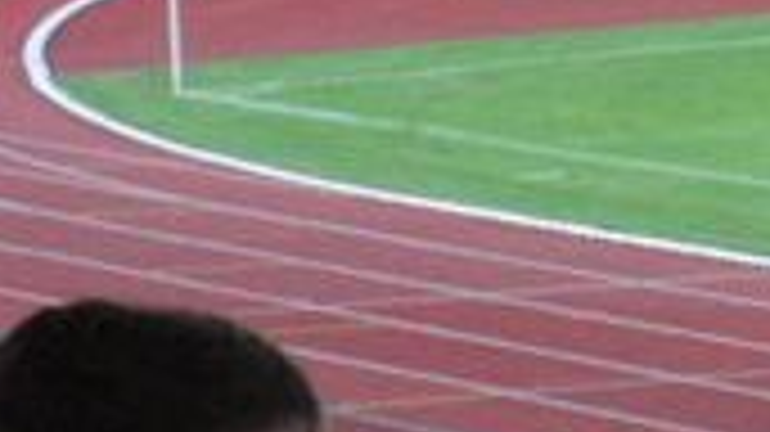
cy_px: -439
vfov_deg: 2.9
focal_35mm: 413
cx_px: 847
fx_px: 8428
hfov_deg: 5.2
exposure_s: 1/250
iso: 800
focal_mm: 19.8
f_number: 4.2
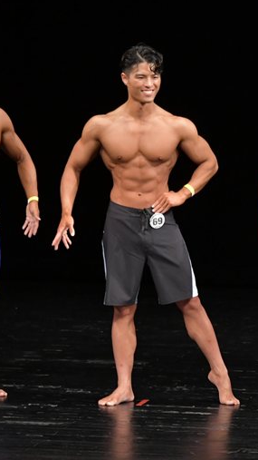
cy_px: 230
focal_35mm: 408
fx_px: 4965
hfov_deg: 3.0
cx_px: 186
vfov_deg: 5.3
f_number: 5.6
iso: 3200
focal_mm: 170
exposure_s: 1/400
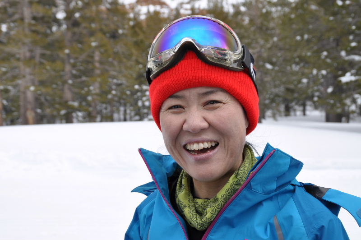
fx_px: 526
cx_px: 180
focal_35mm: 52
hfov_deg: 37.9
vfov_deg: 25.7
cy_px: 120
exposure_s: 1/320
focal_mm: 35
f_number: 9
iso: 200
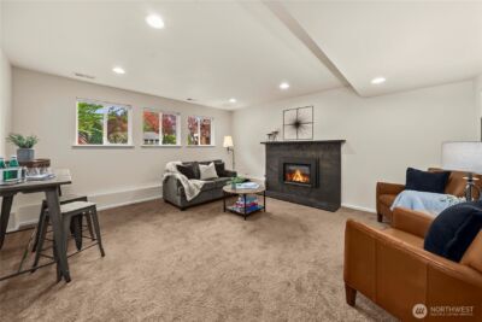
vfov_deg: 90.1
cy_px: 161
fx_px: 161
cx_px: 241
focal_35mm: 12
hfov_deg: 112.6
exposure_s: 1/4
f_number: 7.1
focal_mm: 12
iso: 1000
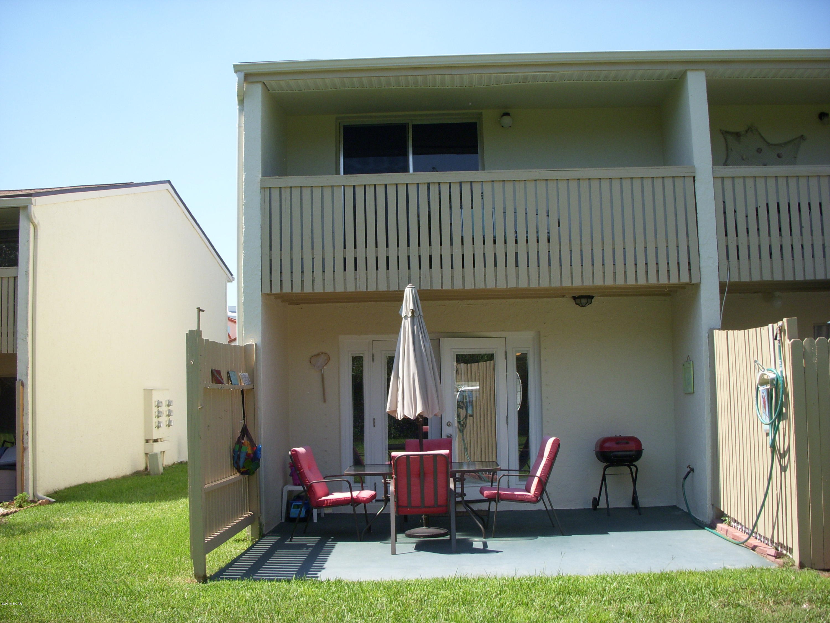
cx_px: 415
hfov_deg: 49.0
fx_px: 911
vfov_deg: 37.7
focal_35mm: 38
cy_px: 312
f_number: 3.3
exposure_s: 1/640
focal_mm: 6.3
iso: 100
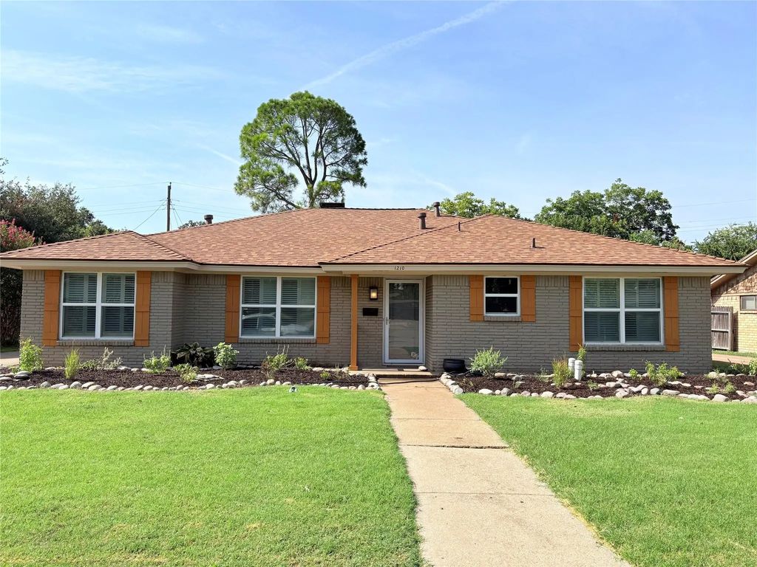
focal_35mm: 26
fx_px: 569
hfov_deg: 67.3
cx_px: 378
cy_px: 284
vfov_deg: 53.1
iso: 50
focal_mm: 5.96
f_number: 1.6
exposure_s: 1/3279
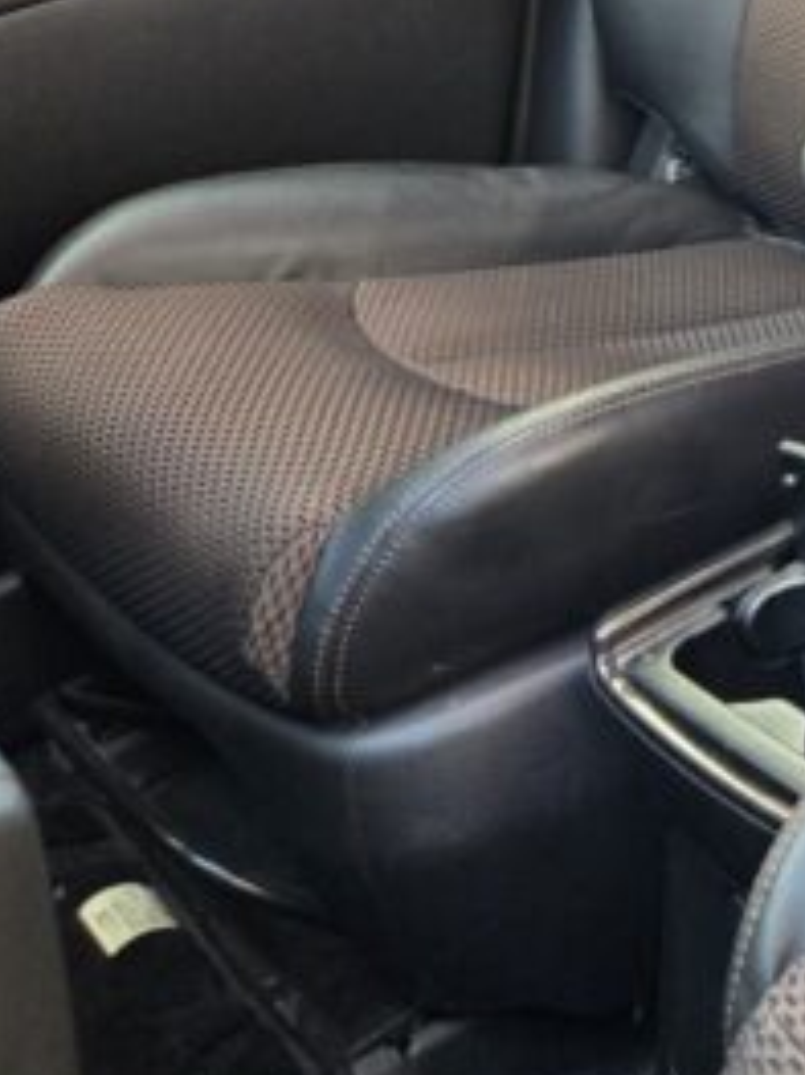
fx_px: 2172
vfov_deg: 26.0
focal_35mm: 70
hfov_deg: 17.4
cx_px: 1414
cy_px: -61
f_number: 1.8
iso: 160
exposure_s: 1/100
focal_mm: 5.4
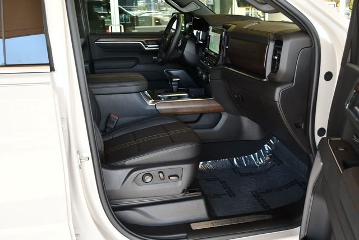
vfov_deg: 36.9
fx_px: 359
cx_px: 180
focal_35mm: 36
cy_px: 120
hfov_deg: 53.1
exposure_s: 1/250
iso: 500
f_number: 3.5
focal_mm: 18
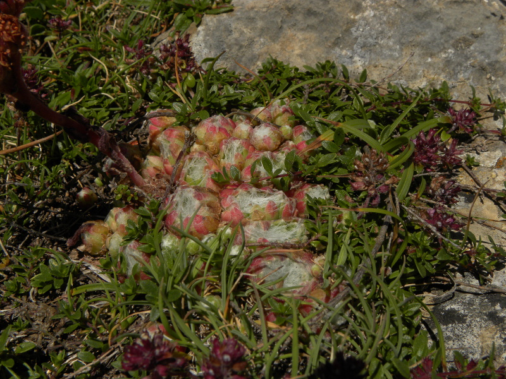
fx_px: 760
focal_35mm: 52
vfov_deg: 28.0
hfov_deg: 36.8
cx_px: 253
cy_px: 190
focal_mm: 9.2
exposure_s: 1/640
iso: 64
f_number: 7.1
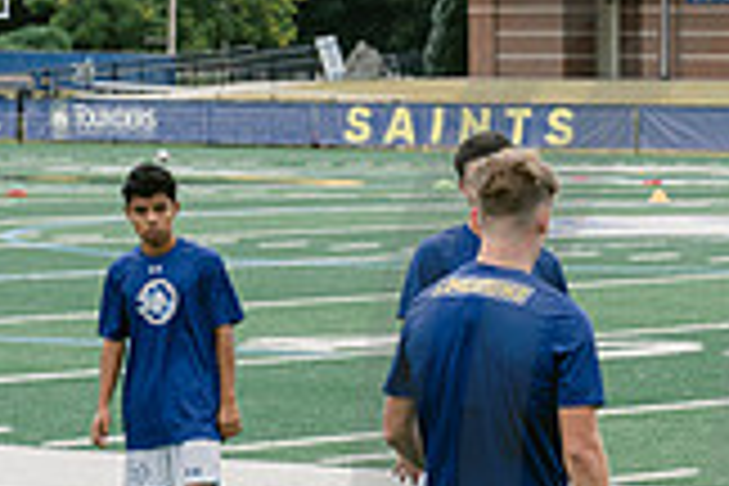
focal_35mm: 250
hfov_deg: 8.0
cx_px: 1152
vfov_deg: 5.5
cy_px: 497
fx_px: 5062
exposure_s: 1/320
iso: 400
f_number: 5.6
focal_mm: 70
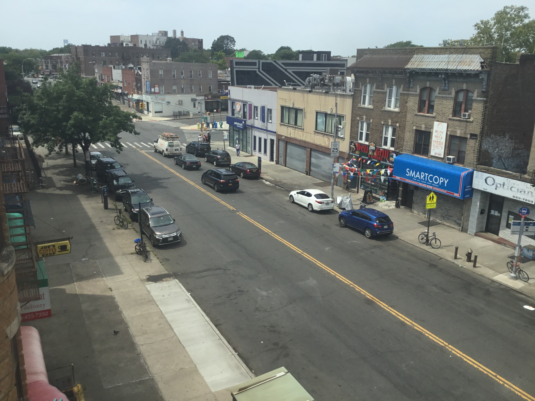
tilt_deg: -15.0
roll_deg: -0.9
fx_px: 479
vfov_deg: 45.4
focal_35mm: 31
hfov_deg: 58.4
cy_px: 200
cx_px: 268
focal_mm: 3.3
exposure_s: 1/1072
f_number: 2.4
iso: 25
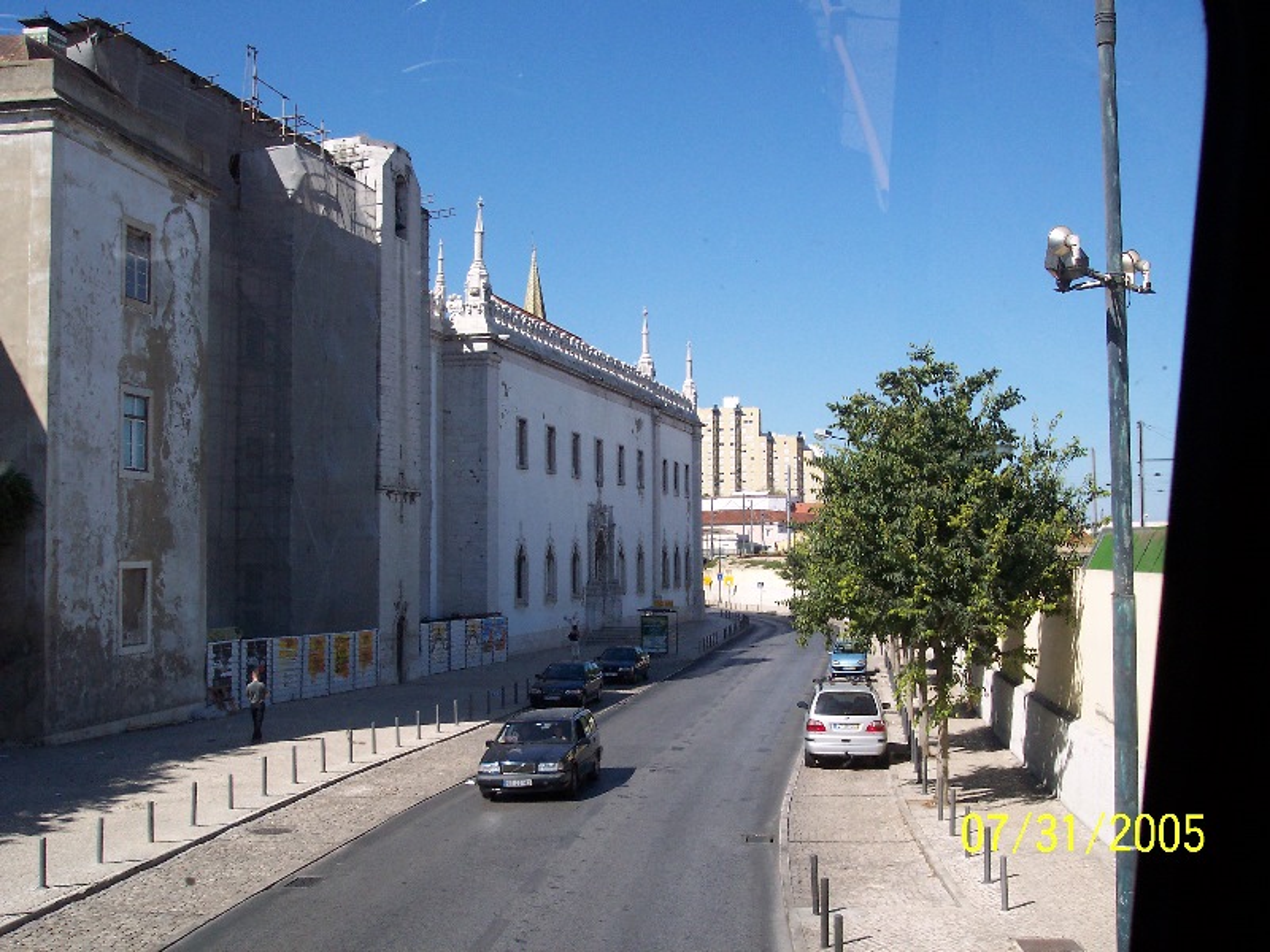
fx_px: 1394
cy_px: 476
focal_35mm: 38
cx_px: 635
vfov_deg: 37.7
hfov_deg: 49.0
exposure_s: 1/700
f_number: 4.8
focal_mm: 8
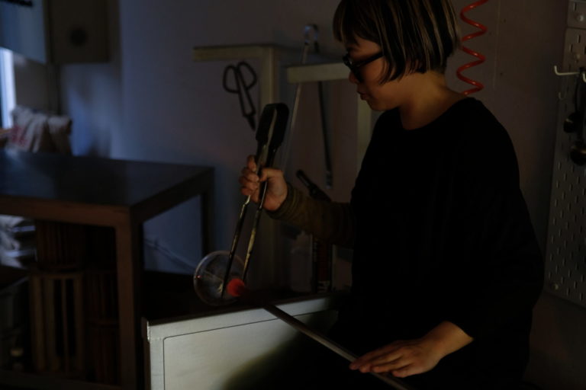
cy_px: 195
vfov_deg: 28.1
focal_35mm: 48
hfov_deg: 41.1
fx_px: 781
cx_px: 293
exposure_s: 1/180
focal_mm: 32
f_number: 1.8
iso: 400
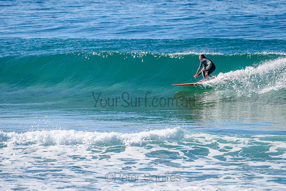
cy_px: 76
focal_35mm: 613
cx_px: 175
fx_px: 4873
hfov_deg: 3.4
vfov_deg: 2.2
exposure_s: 1/2000
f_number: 5.6
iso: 250
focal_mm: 500
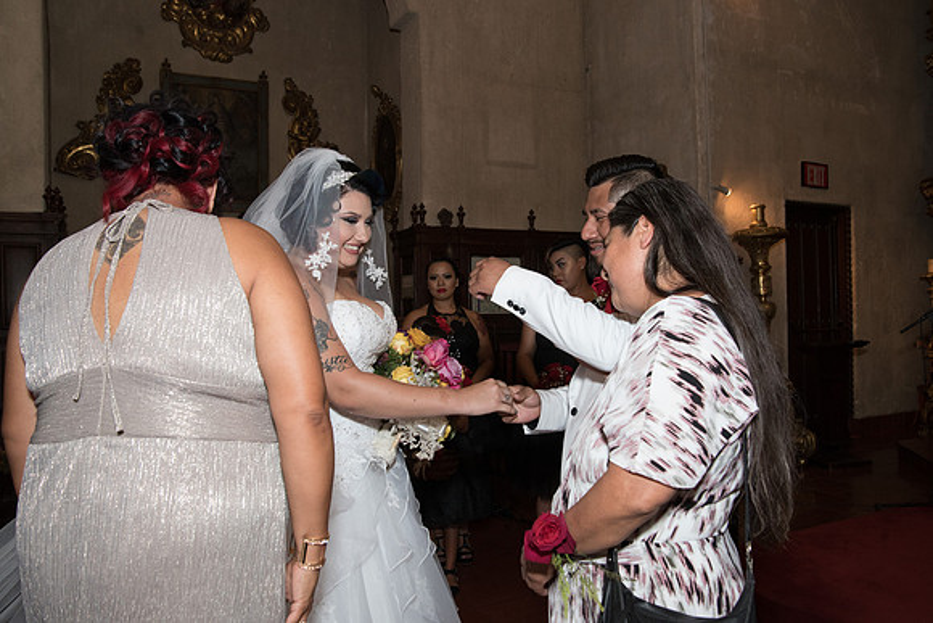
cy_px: 312
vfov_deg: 46.4
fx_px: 726
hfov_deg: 65.5
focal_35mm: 28
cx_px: 466
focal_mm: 28
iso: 2000
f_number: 9
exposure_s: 1/80
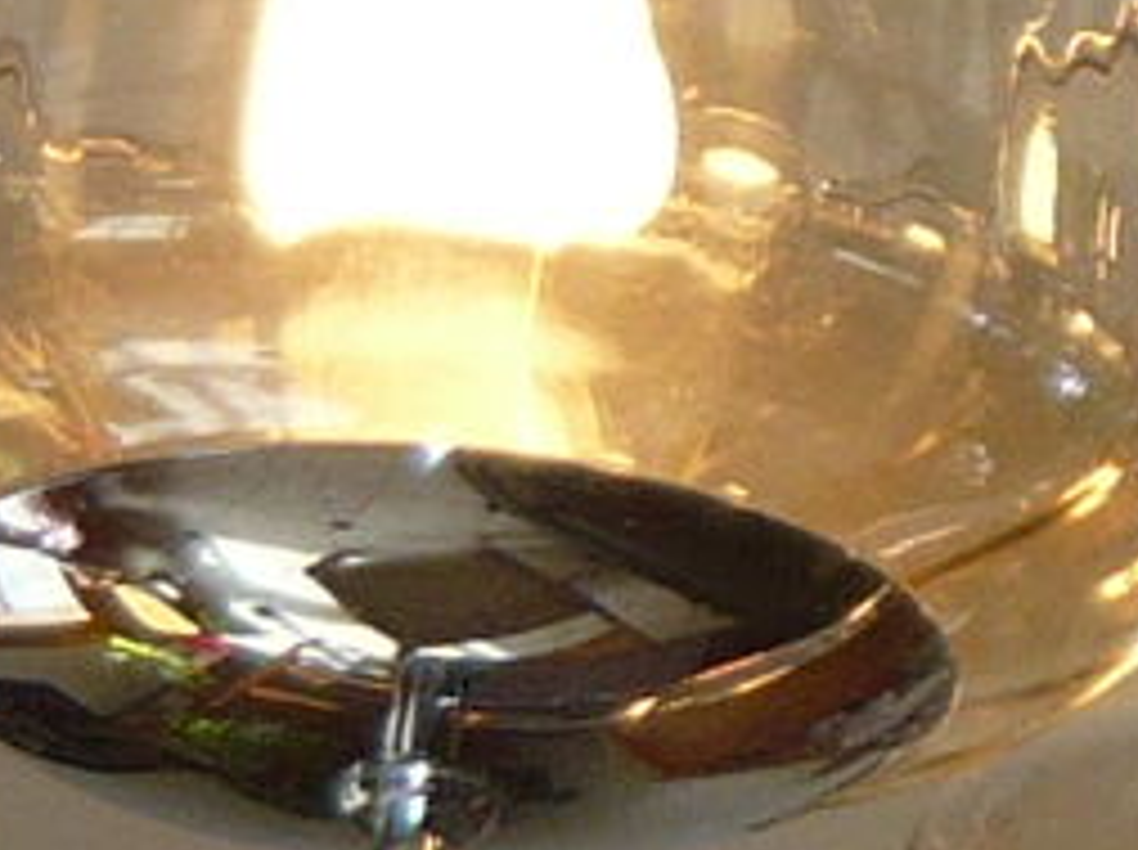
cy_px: -225
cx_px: 2964
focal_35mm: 285
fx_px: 9356
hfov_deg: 6.5
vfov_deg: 5.2
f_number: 2.8
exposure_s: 1/160
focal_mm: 5.5
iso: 100
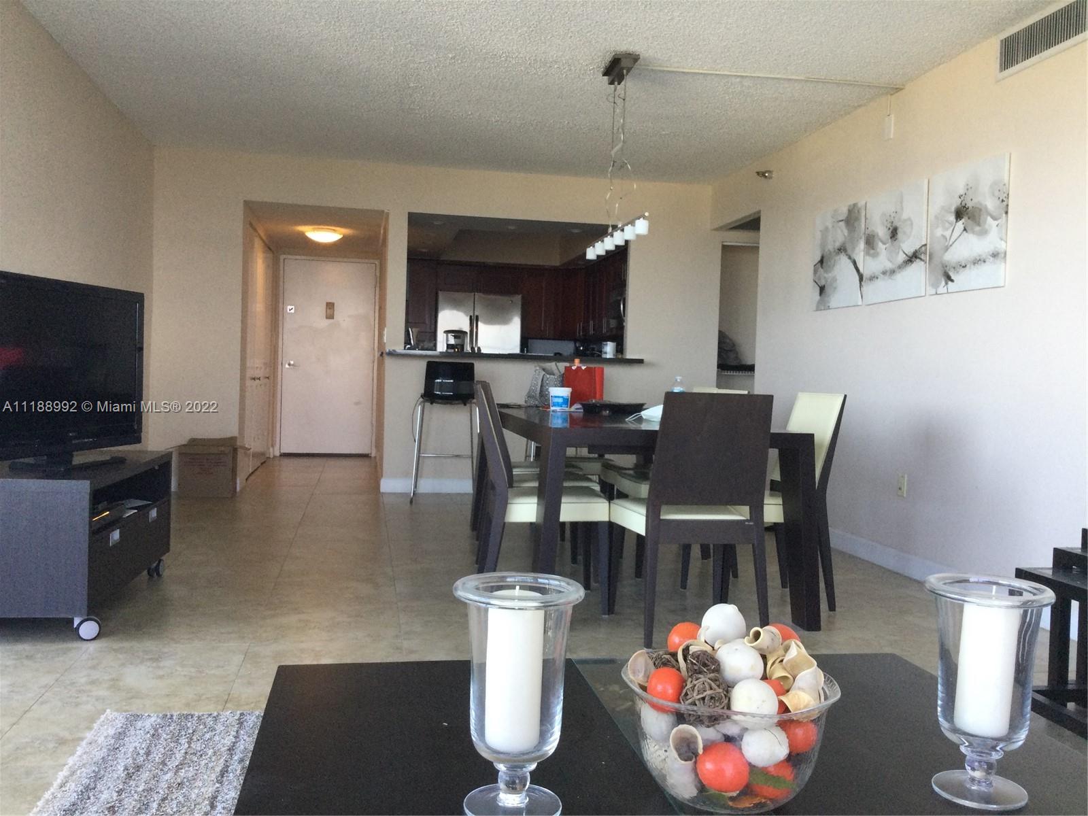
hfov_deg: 58.4
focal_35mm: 31
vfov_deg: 45.4
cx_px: 544
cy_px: 408
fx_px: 974
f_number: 2.4
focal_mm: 3.3
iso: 25
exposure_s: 1/30
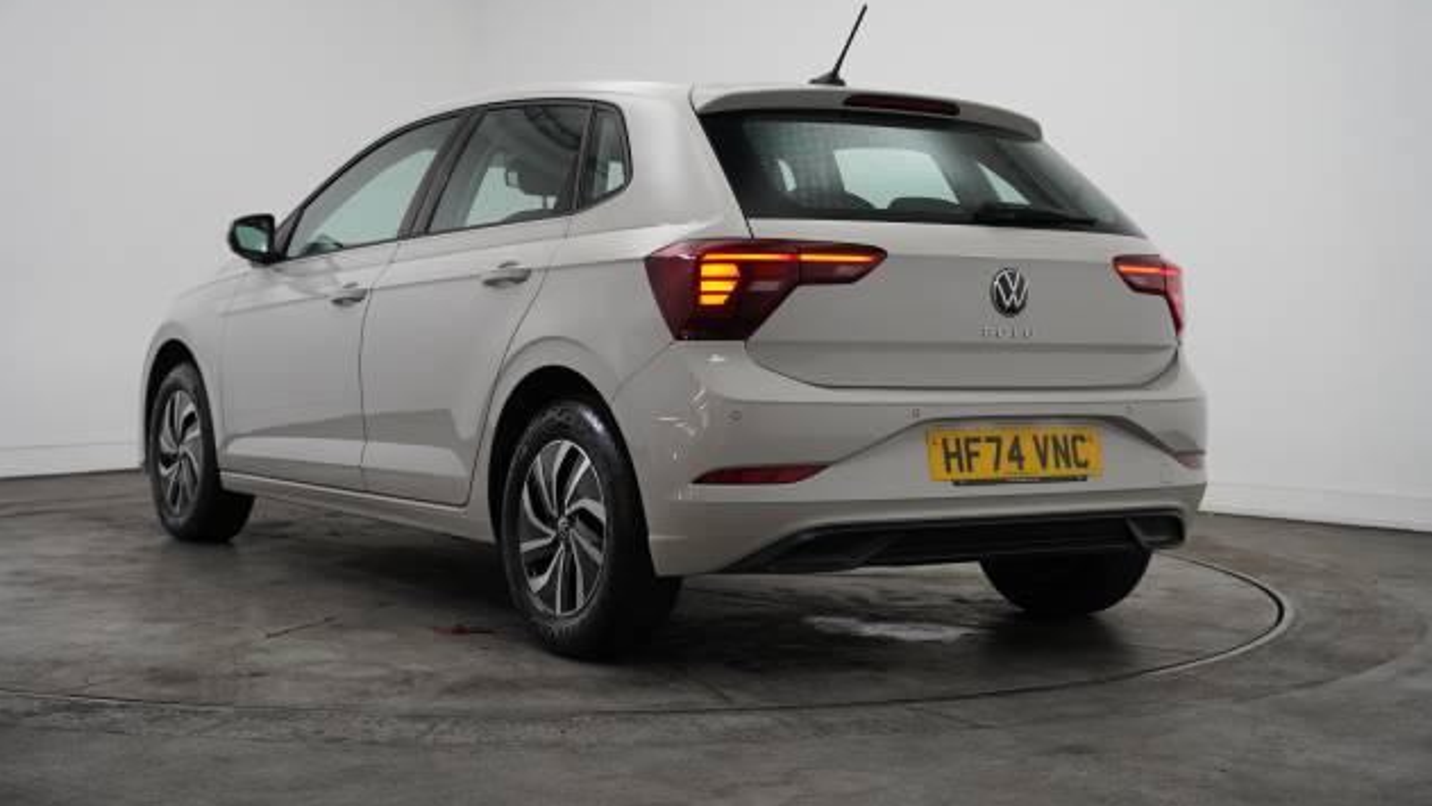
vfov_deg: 22.6
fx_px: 2011
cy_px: 347
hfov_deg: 39.2
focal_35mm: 53
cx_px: 724
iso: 1000
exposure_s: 1/160
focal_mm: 49.9
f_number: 4
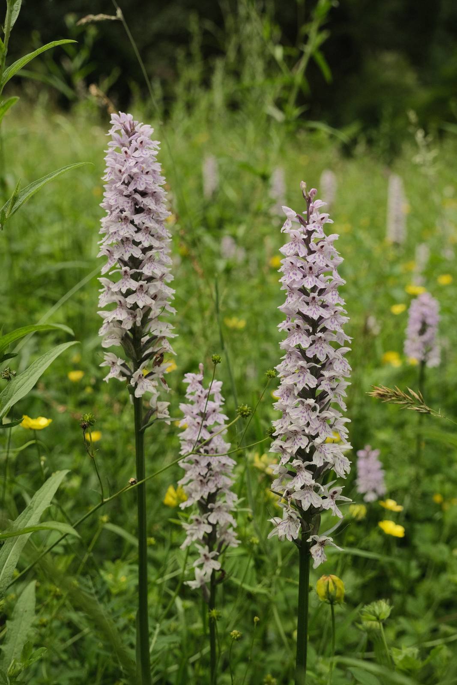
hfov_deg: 32.6
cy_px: 342
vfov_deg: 47.4
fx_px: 780
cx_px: 228
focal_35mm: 41
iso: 640
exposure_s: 1/850
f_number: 5.6
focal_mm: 27.5
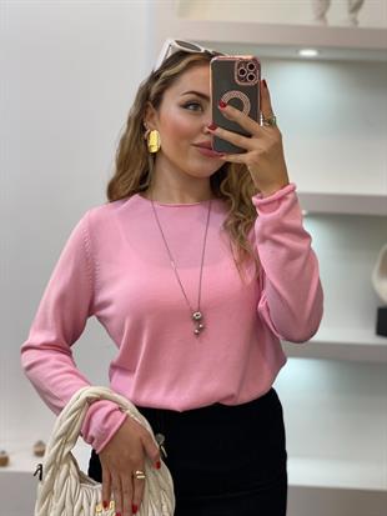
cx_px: 194
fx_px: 775
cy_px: 258
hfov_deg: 28.0
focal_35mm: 52
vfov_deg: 36.8
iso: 80
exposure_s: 1/100
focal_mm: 6
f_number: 2
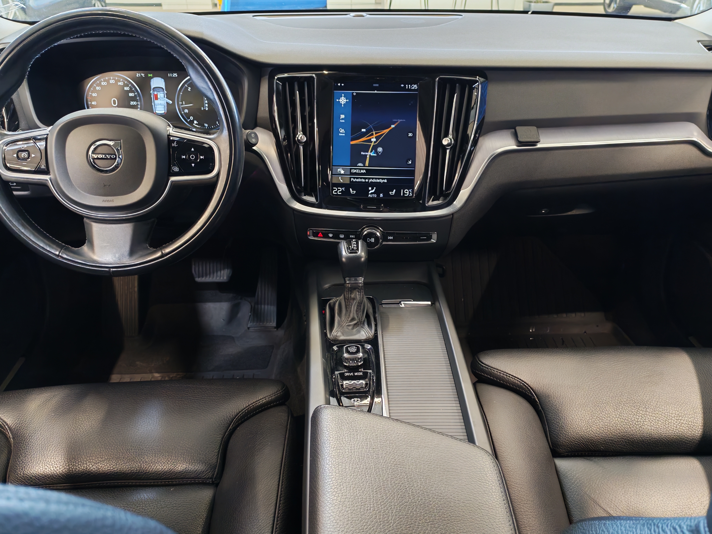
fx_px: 617
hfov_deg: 60.0
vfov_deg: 46.8
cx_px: 356
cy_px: 267
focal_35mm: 30
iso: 720
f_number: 1.9
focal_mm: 6.12
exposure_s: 1/50
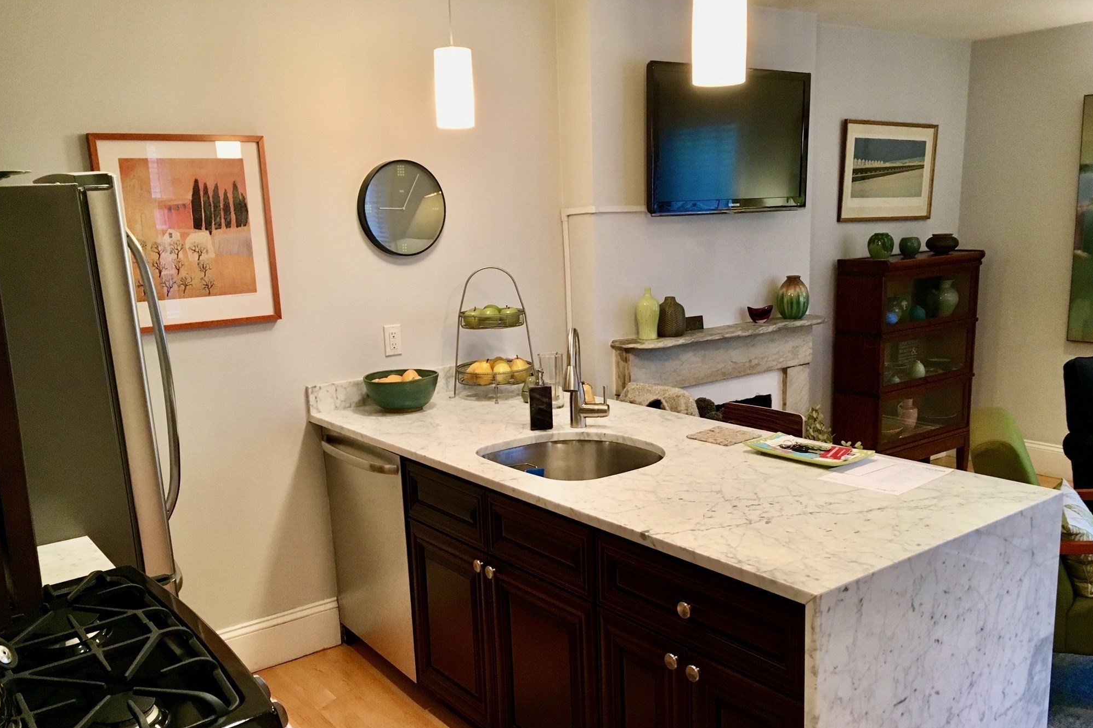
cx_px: 557
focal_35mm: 31
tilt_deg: -10.7
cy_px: 407
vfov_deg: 42.2
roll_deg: +2.1
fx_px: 941
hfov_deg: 60.3
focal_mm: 4.15
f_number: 2.2
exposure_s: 1/30
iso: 125
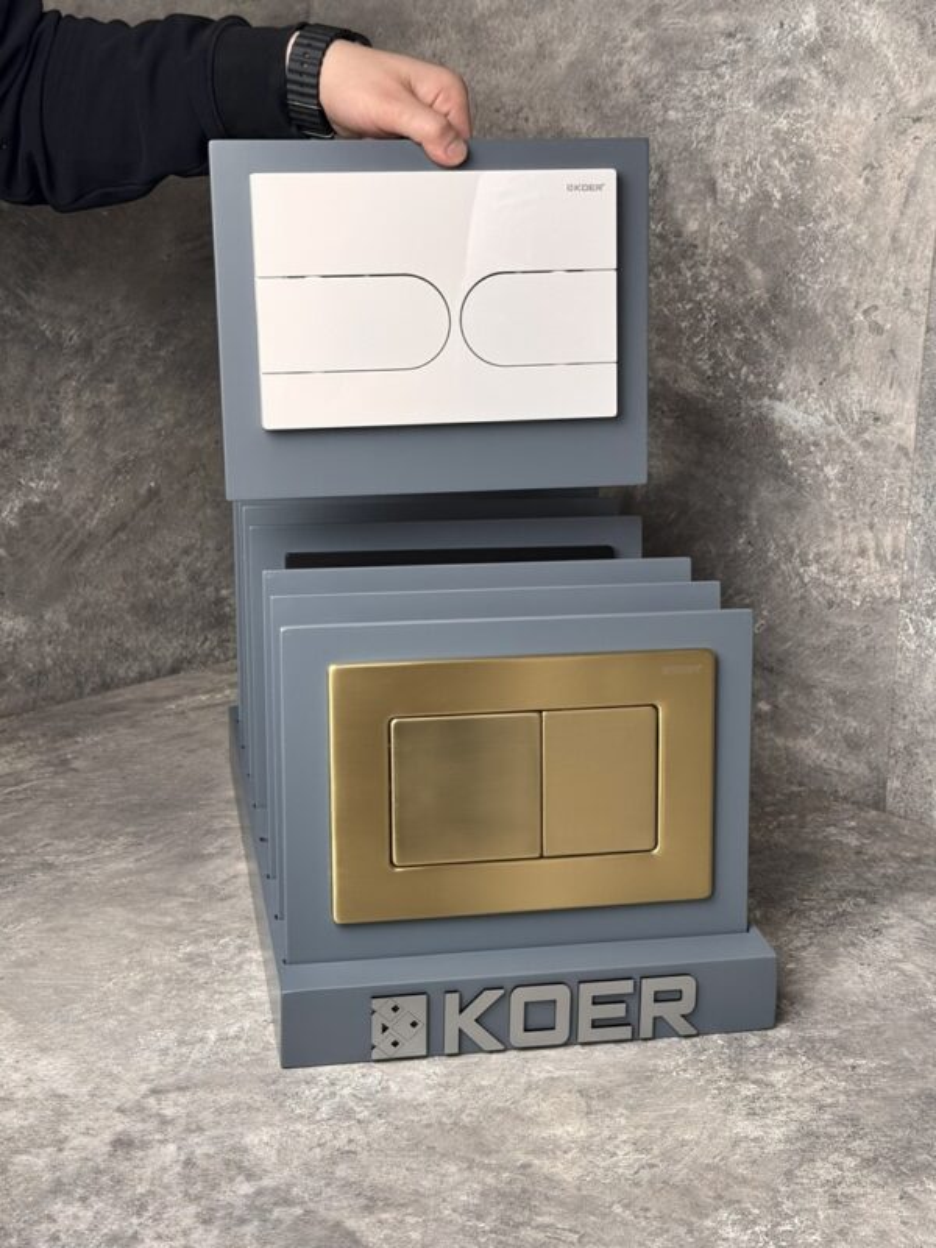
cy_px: 624
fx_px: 1731
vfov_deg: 39.7
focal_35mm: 48
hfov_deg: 30.3
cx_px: 468
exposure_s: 1/121
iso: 64
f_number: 1.78
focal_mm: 6.76
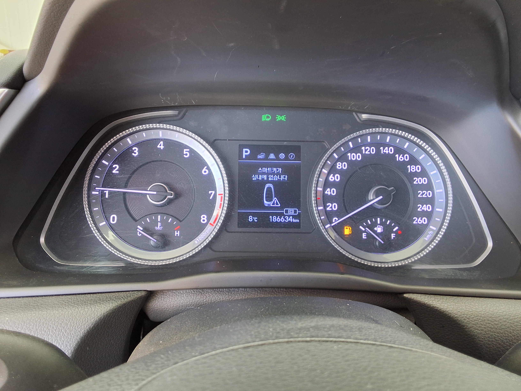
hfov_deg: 63.4
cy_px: 196
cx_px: 260
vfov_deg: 49.7
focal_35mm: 28
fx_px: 421
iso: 160
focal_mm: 2.91
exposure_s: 1/40
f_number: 1.9
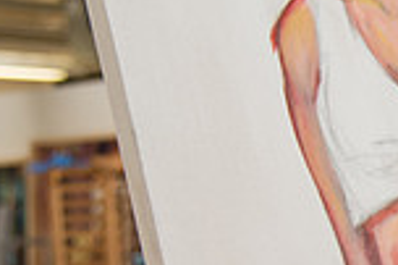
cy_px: 298
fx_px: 1601
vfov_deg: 9.3
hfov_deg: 13.3
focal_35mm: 145
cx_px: 618
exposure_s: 1/160
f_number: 4
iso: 800
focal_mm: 38
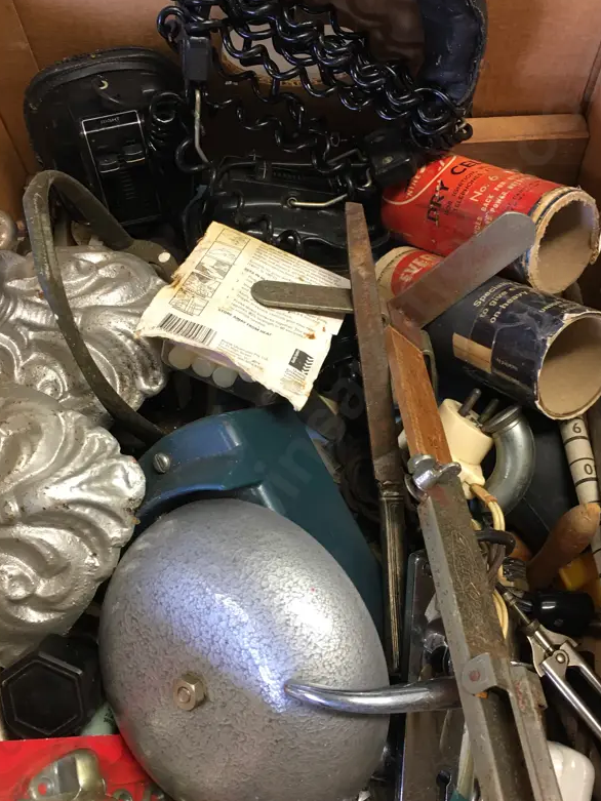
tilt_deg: -64.7
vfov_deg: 48.9
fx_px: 879
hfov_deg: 37.7
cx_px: 317
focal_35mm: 38
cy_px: 438
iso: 40
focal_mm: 4.15
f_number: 2.2
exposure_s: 1/17
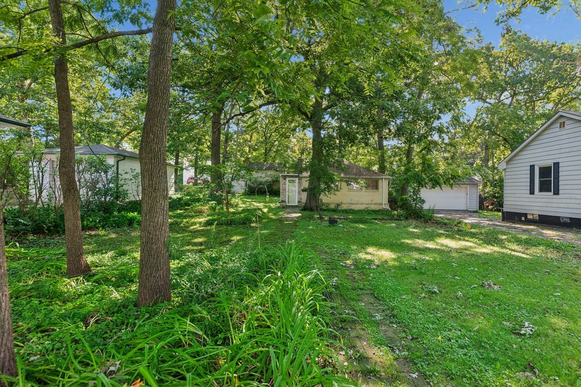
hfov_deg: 90.0
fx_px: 291
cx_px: 290
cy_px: 194
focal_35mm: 18
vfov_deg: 67.4
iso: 320
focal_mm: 18
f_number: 9
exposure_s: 1/15
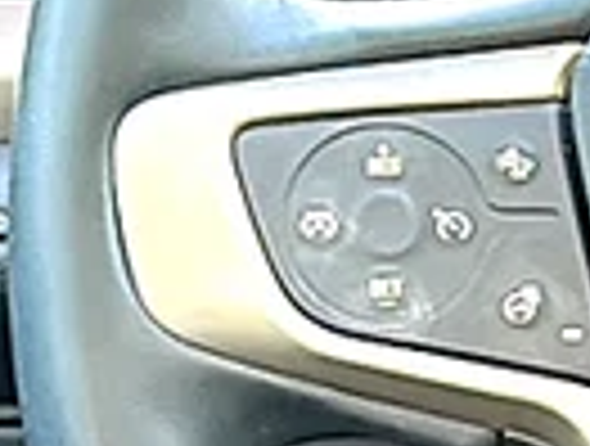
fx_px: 4187
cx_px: 1157
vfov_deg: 6.1
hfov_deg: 7.7
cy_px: 246
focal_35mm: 245
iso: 64
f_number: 1.78
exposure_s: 1/52
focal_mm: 6.86
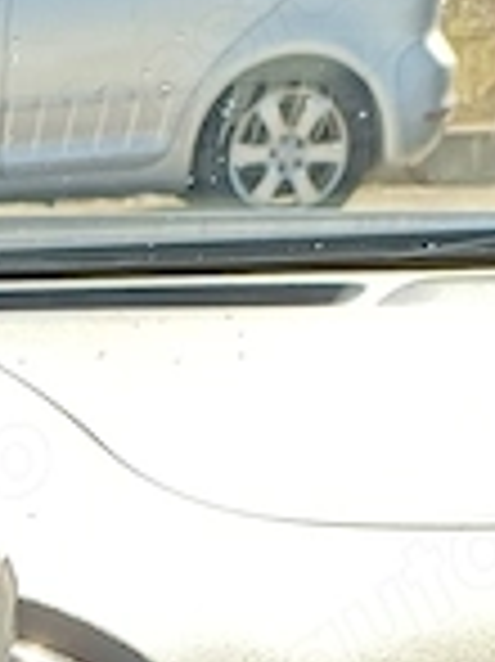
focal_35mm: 136
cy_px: 1477
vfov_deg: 12.2
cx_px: -500
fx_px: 2597
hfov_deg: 10.1
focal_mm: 4.65
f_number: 1.8
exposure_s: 1/100
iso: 50
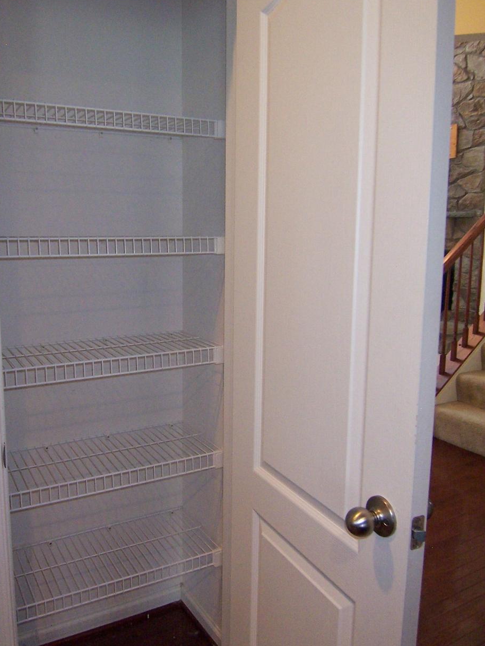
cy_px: 306
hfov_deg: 47.8
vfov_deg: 61.6
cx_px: 180
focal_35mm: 29
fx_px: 542
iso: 200
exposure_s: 1/30
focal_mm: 3.8
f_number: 2.8
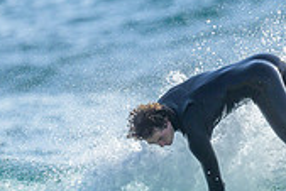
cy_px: 249
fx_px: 21842
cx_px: 276
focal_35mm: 2747
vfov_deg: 0.5
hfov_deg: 0.8
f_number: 6.3
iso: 280
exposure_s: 1/2000
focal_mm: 800
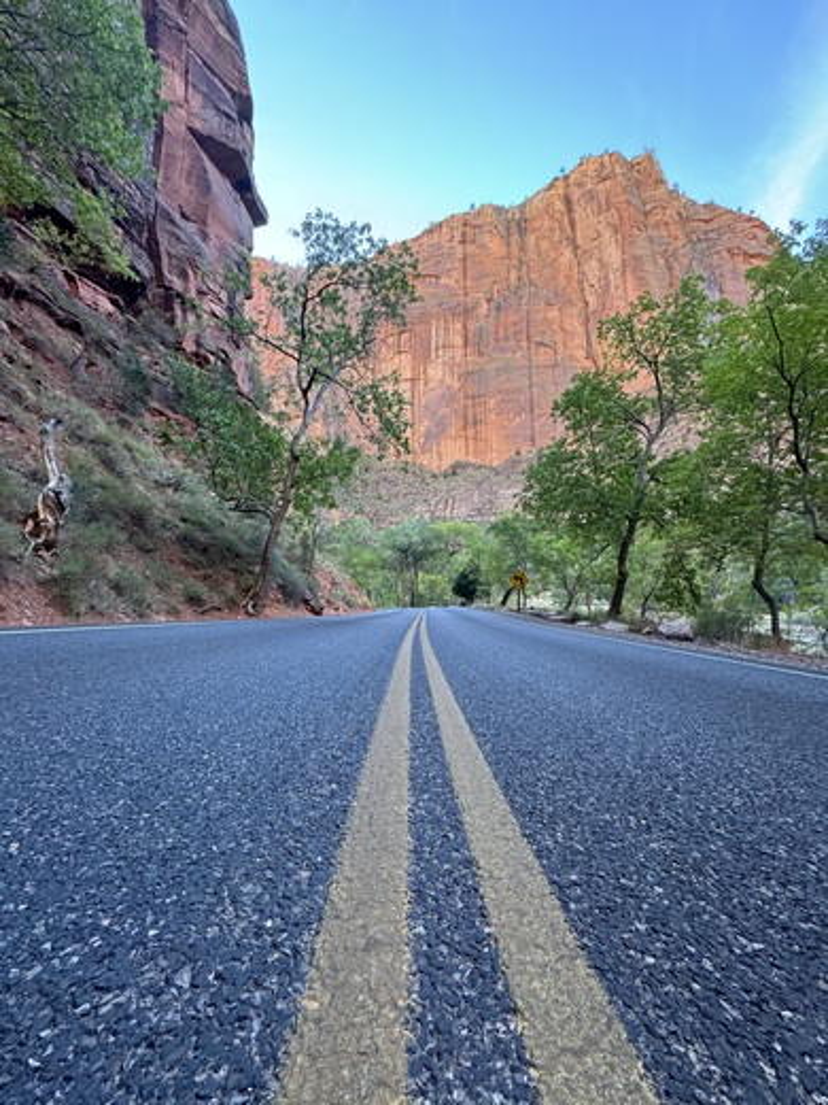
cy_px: 552
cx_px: 414
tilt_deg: +6.3
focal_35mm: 14
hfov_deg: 85.7
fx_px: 446
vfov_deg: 102.1
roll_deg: +0.0
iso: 160
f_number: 2.2
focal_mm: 2.22
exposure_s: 1/99
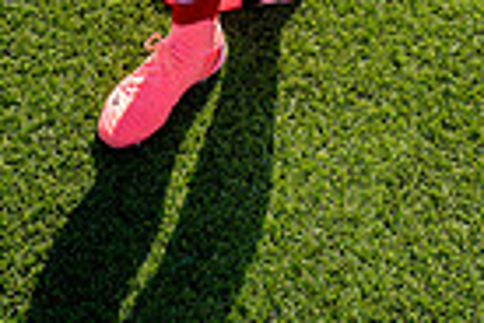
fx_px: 1183
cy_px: -463
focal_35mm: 88
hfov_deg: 22.8
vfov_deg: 12.2
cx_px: 389
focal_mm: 27
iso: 320
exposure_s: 1/250
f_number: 10
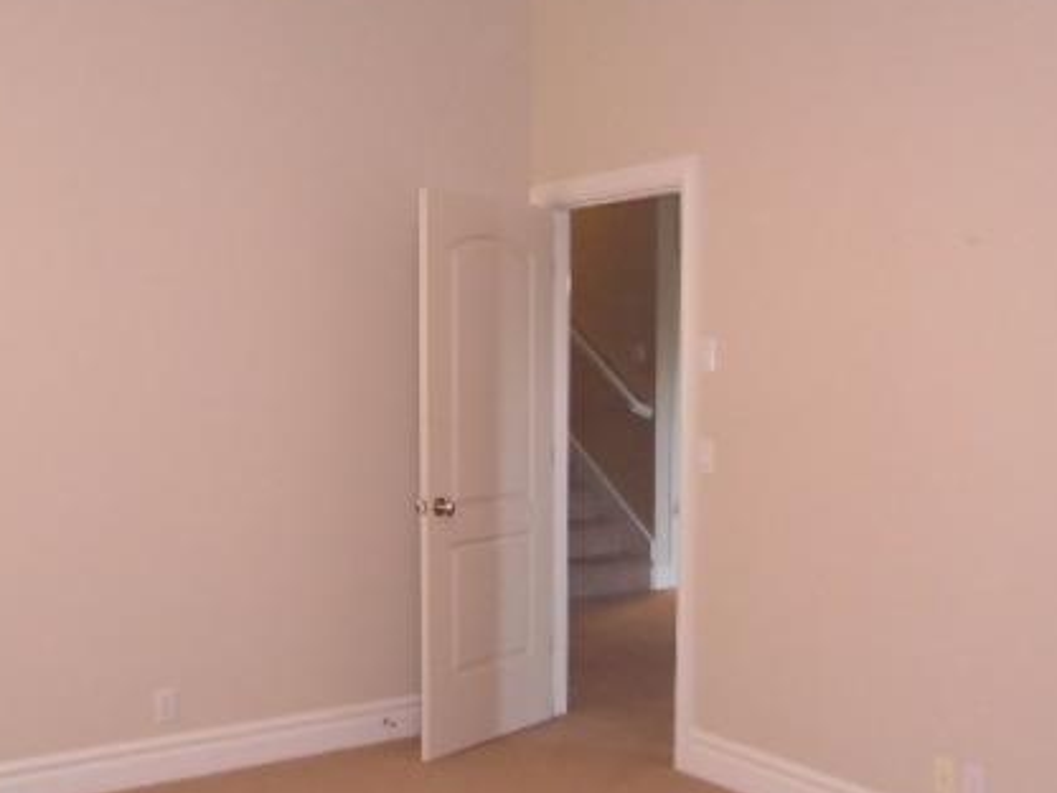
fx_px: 1221
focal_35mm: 40
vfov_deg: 35.9
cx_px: 424
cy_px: 452
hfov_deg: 46.5
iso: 400
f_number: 3.2
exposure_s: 1/30
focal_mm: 4.6
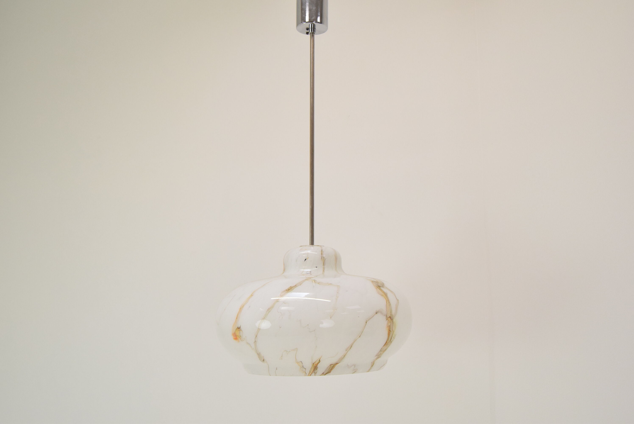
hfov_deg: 53.1
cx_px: 317
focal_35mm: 36
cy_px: 212
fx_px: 634
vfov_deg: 36.9
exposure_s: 1/250
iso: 1600
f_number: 8
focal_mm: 24
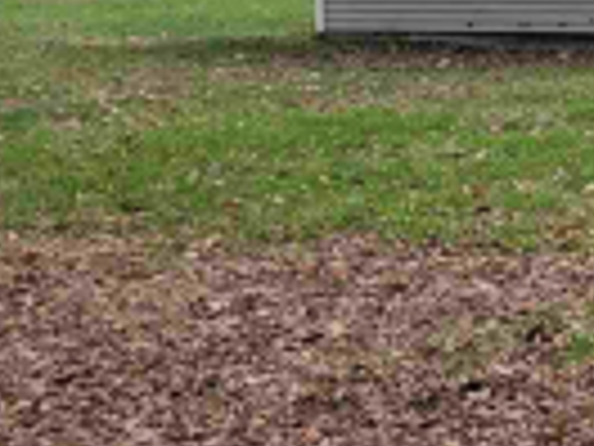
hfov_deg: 12.0
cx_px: 1442
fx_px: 2248
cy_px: 5
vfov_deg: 11.2
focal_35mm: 131
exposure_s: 1/1962
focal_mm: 5.4
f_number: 1.8
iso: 40
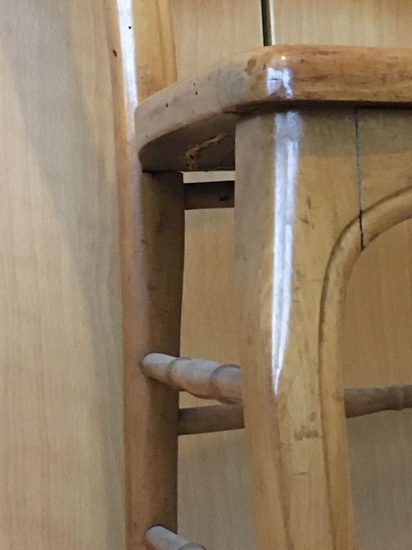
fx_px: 1444
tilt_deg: -1.1
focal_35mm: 91
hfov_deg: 15.9
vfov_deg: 21.5
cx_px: 426
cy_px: 291
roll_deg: +3.1
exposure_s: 1/17
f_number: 2.2
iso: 400
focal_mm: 4.15
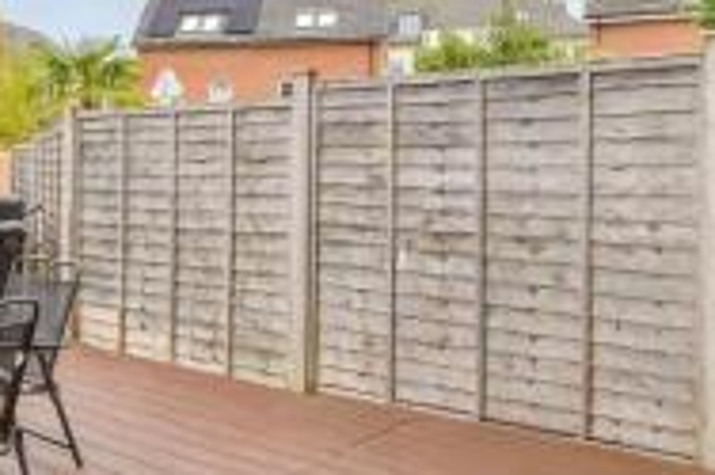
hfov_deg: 48.5
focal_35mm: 38
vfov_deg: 34.8
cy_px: 173
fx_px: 754
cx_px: 167
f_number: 8
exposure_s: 1/160
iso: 160
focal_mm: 10
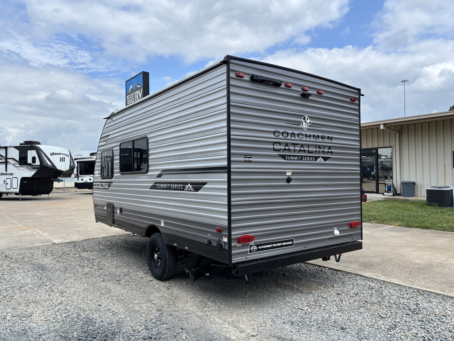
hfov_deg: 67.3
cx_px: 227
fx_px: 341
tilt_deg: +0.5
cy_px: 170
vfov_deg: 53.1
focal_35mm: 26
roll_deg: +0.9
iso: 50
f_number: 1.6
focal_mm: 5.96
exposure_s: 1/3205
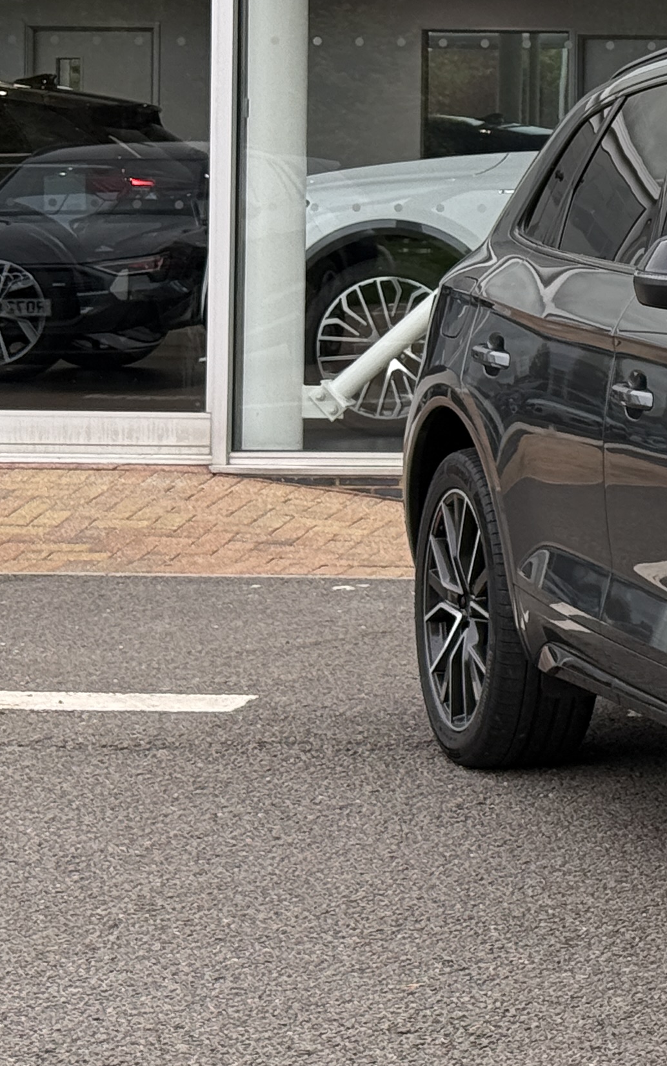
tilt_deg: +1.1
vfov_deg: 16.7
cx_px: 1254
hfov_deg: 9.9
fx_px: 3606
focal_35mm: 124
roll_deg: +0.3
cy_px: 215
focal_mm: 6.76
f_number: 1.78
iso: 80
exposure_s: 1/962
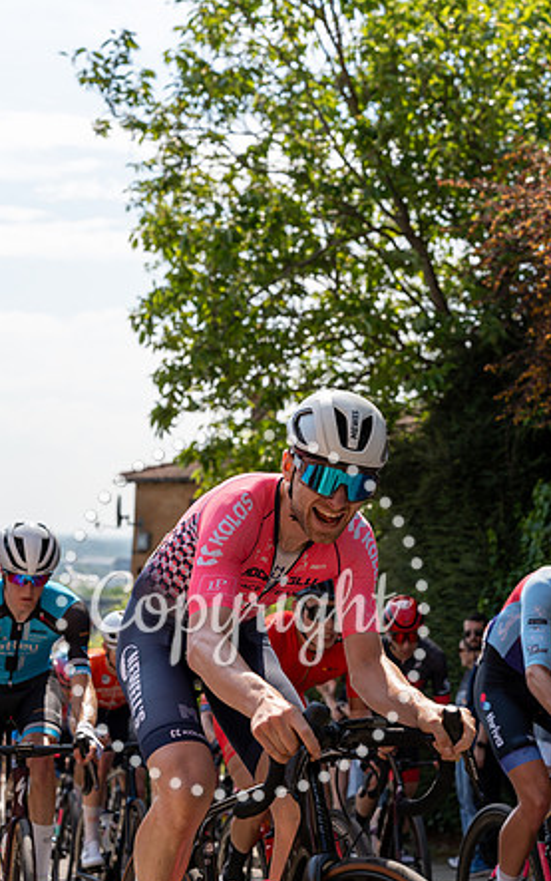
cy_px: 445
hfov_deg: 21.6
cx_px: 280
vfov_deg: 34.0
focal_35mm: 60
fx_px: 1441
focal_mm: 58
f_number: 4.5
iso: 100
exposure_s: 1/1000
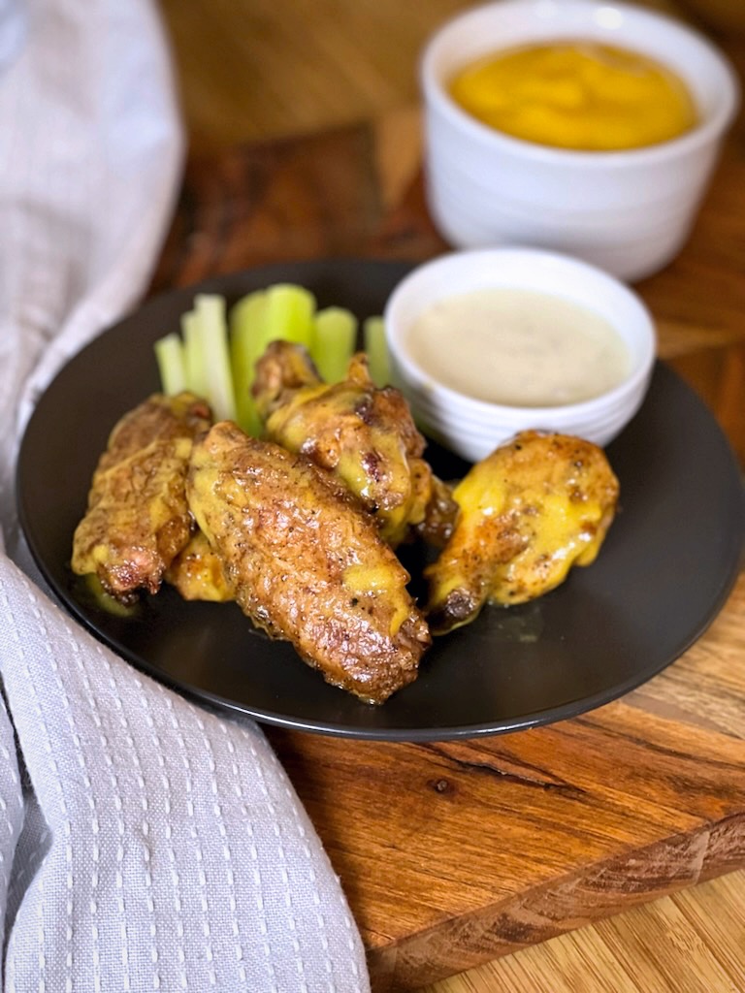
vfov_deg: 25.3
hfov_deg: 19.1
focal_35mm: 77
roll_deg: -2.7
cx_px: 372
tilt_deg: -40.9
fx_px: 2210
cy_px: 496
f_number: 2.8
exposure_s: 1/30
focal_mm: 9
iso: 320
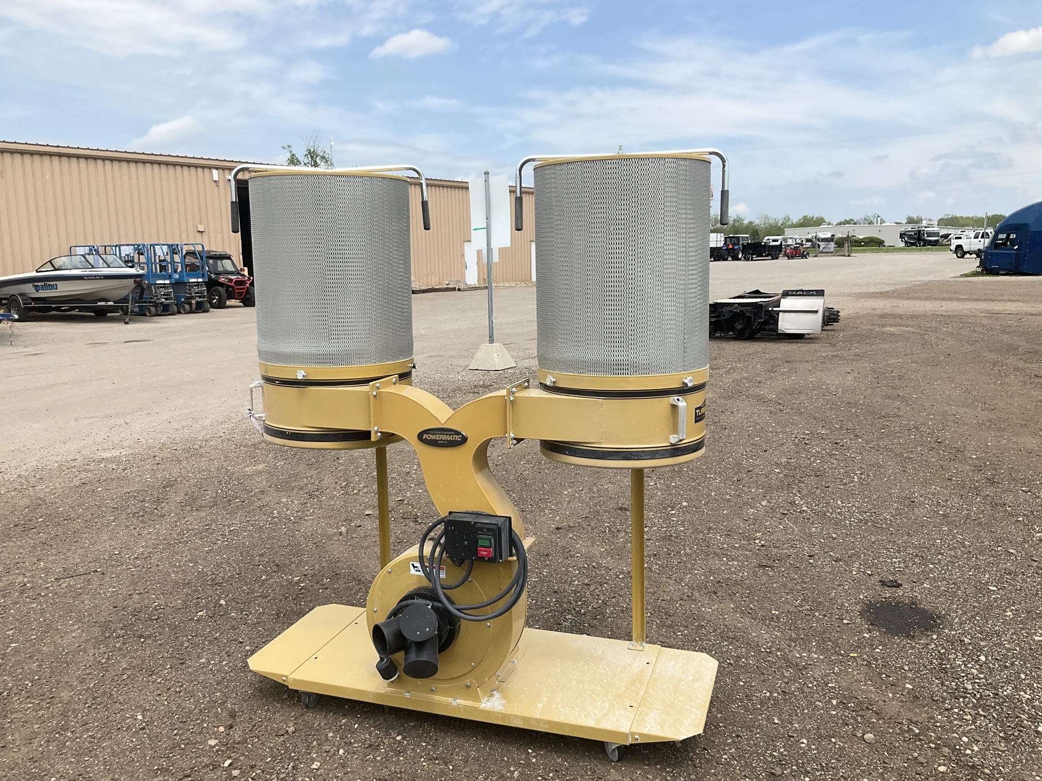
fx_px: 873
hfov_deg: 61.7
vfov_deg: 48.2
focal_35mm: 29
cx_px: 521
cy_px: 390
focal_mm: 3
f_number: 1.8
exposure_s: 1/2058
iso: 25
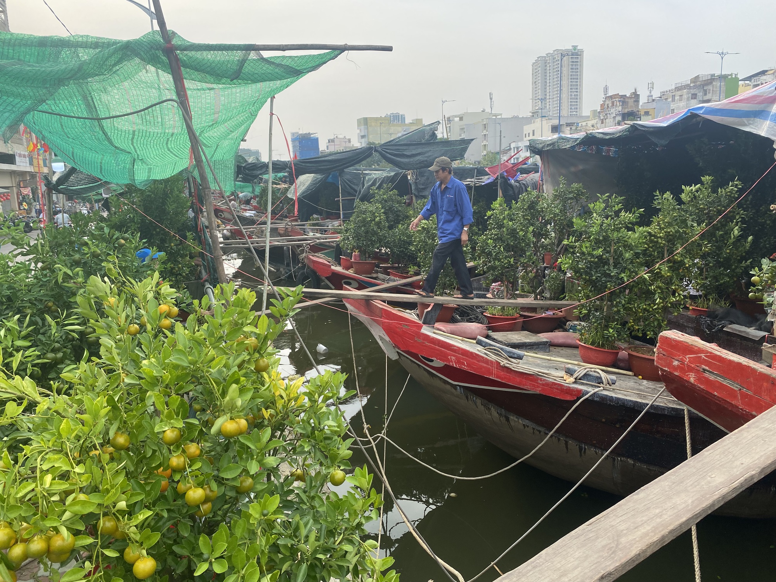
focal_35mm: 26
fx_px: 583
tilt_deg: -9.2
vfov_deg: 53.1
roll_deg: +2.6
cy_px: 291
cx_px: 388
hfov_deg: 67.3
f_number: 1.8
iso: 32
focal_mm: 4.25
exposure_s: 1/973
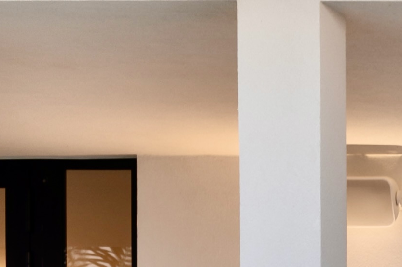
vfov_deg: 6.1
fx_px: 2432
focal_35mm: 218
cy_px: 593
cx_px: 1138
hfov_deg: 8.2
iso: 250
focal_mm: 30
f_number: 8
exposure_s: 1/3
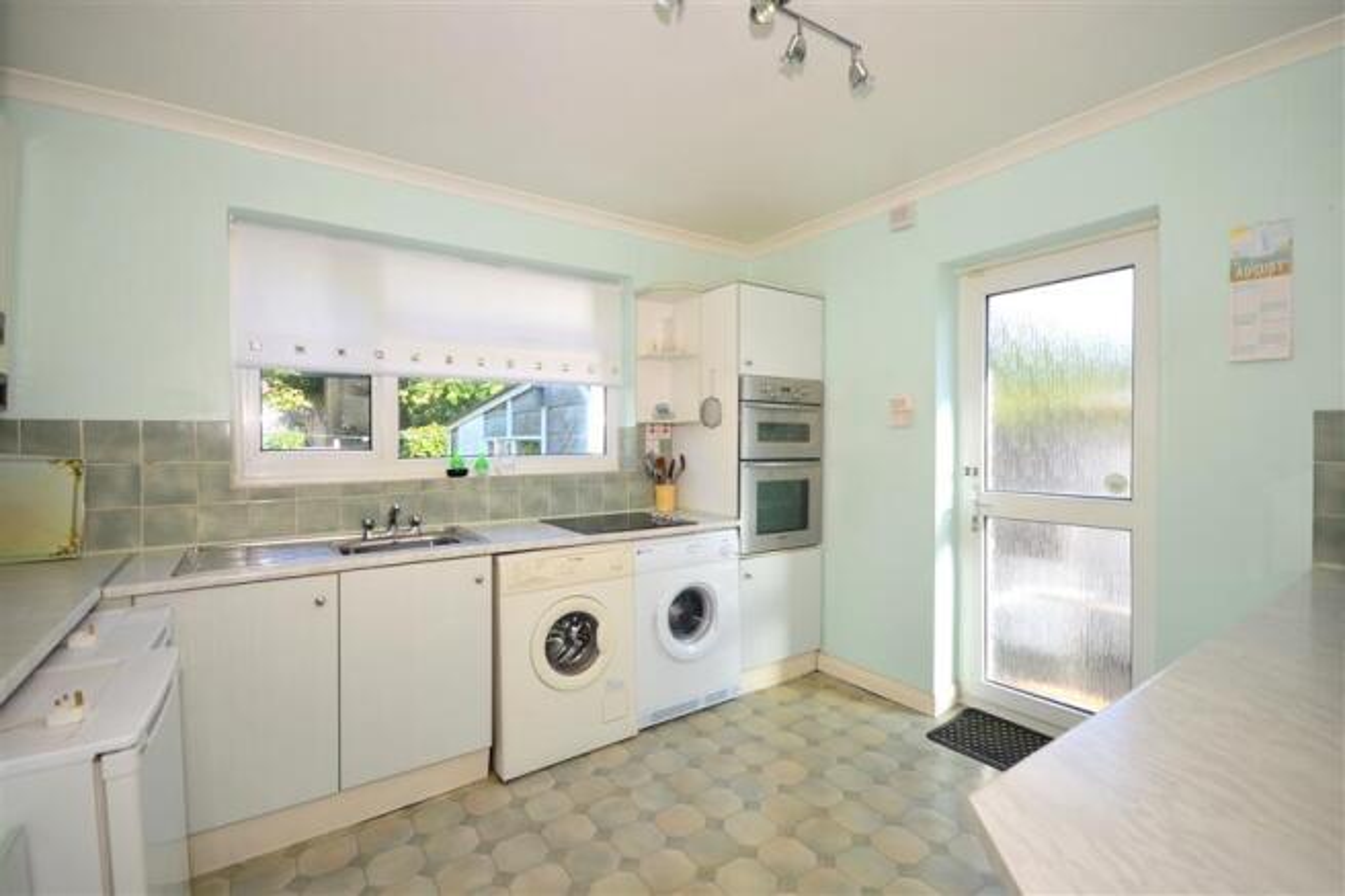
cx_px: 672
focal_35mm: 15
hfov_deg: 100.4
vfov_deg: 77.3
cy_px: 448
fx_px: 560
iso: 200
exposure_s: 1/100
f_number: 5
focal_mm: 10
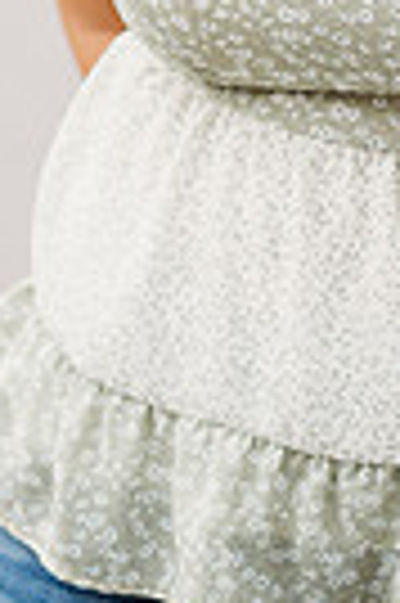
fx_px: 4762
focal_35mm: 285
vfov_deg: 7.1
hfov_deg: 4.8
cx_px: 413
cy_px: -261
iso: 400
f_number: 2.2
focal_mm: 85
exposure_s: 1/250
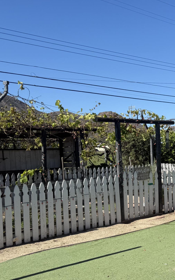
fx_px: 359
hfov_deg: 25.1
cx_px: 201
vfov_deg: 42.4
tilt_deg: -4.3
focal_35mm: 47
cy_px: 168
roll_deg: +1.3
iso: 80
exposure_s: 1/4405
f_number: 1.78
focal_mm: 6.76
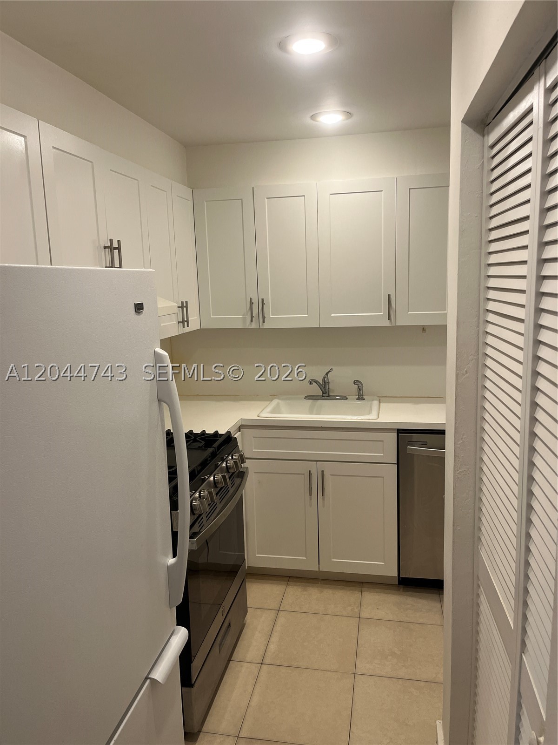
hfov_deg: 53.1
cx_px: 279
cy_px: 372
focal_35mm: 26
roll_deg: +2.4
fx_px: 559
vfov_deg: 67.3
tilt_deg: -10.5
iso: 125
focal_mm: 5.1
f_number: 1.6
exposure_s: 1/120
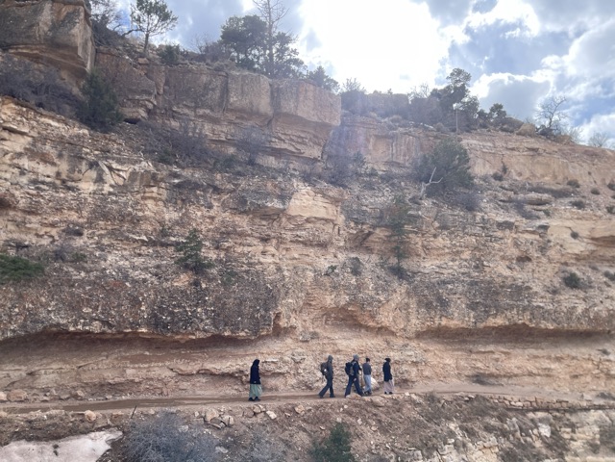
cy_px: 231
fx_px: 444
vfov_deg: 54.9
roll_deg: -0.8
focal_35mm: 25
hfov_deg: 69.4
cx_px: 308
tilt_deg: +6.6
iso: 32
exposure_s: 1/1912
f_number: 1.6
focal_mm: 5.1
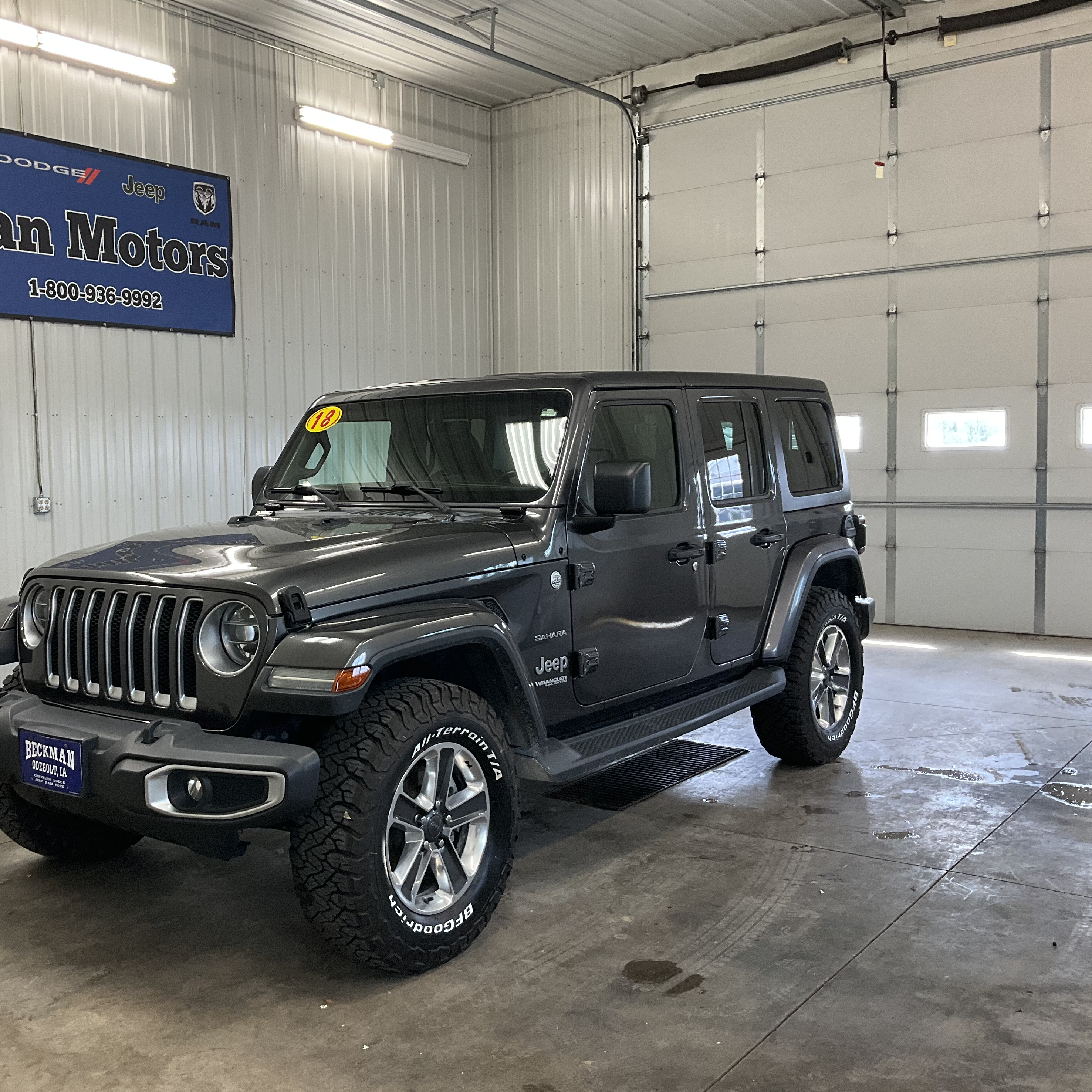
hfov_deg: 46.4
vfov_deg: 47.2
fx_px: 1249
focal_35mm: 35
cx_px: 358
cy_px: 534
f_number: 1.8
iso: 50
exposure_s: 1/60
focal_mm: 3
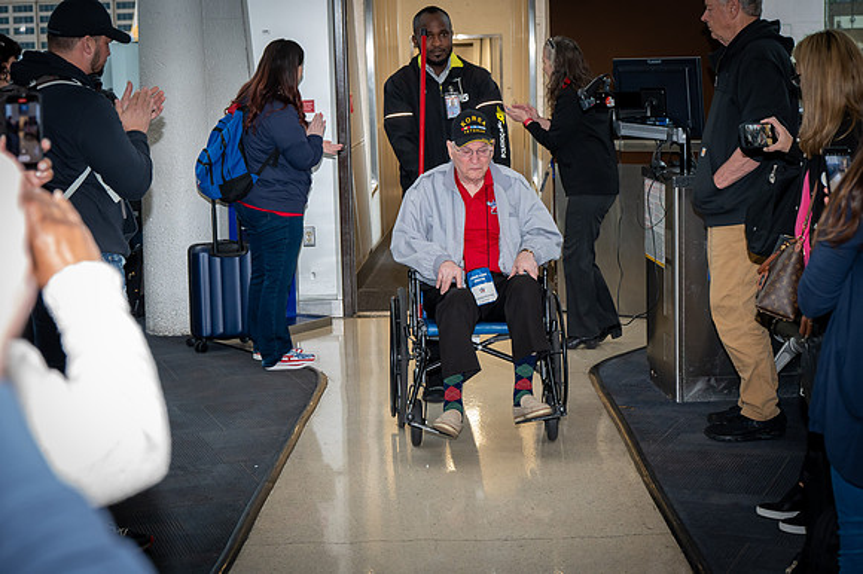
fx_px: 1677
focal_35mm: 70
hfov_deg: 28.9
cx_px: 432
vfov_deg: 19.4
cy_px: 287
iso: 3200
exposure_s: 1/100
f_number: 6
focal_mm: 70
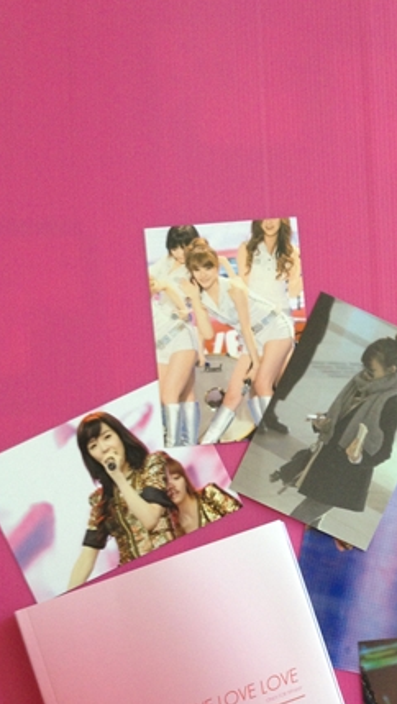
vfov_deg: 35.4
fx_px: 1083
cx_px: 384
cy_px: 505
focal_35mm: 58
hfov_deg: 20.2
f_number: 2.4
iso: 80
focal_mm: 4.28
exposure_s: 1/20
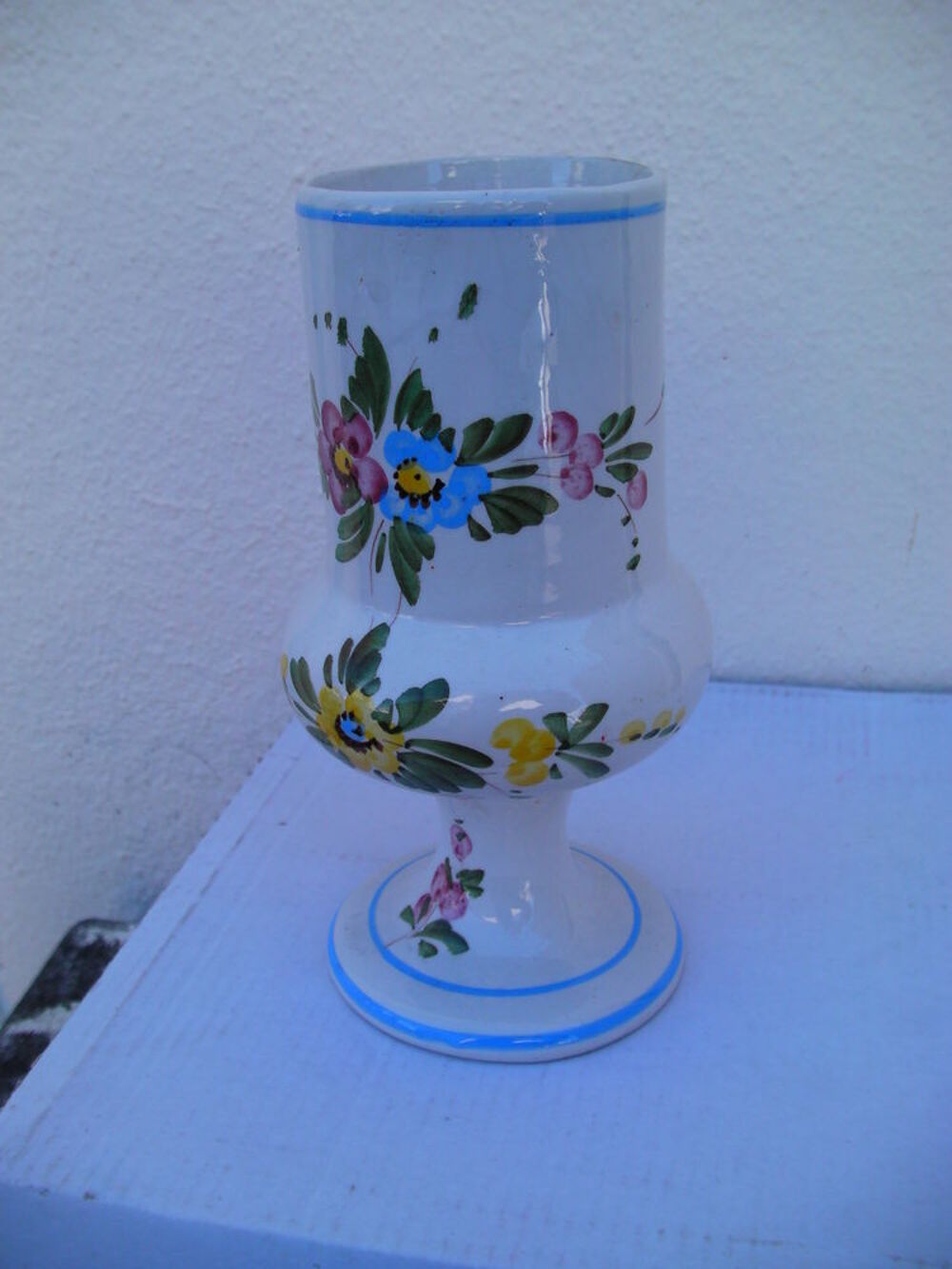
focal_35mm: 38
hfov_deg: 37.7
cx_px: 476
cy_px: 634
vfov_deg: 49.0
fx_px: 1393
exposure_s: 1/175
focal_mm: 6.3
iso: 50
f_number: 3.5
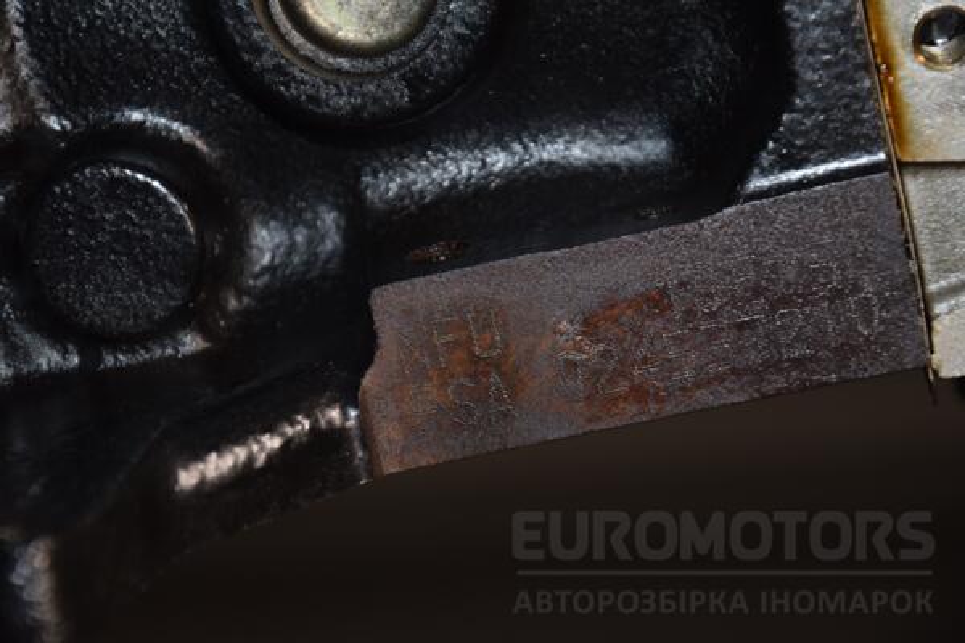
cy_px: 322
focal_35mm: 158
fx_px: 4222
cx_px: 482
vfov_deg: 8.7
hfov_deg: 13.0
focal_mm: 105
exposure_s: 1/60
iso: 800
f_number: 5.6
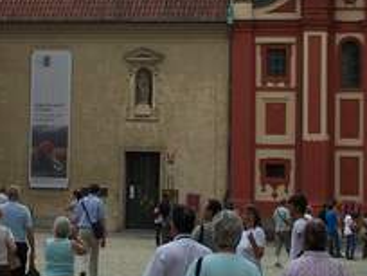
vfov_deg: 9.2
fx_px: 1696
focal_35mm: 160
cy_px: -41
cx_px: 54
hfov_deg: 12.3
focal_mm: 10.7
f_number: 3.2
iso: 64
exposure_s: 1/400
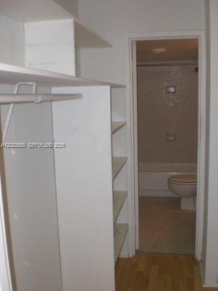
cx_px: 109
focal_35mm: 38
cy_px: 146
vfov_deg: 49.0
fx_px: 319
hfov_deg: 37.7
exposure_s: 1/60
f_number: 3.1
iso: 200
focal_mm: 6.3
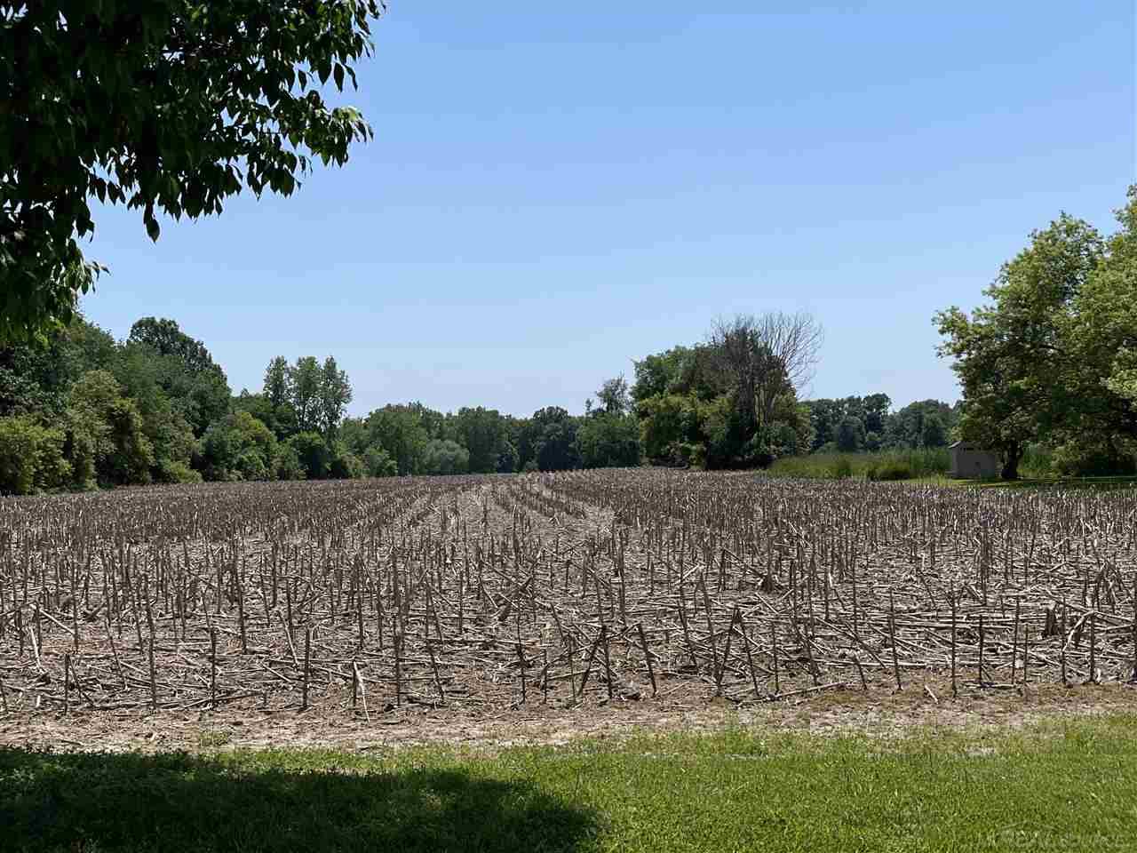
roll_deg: +1.7
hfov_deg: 36.8
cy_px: 426
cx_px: 568
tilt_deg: +1.2
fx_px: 1708
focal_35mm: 52
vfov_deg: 28.0
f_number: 2
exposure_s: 1/3195
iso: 32
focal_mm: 6
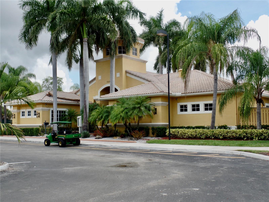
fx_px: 326
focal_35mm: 42
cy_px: 101
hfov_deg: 44.8
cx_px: 134
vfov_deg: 34.3
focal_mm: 7.5
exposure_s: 1/500
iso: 80
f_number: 3.6
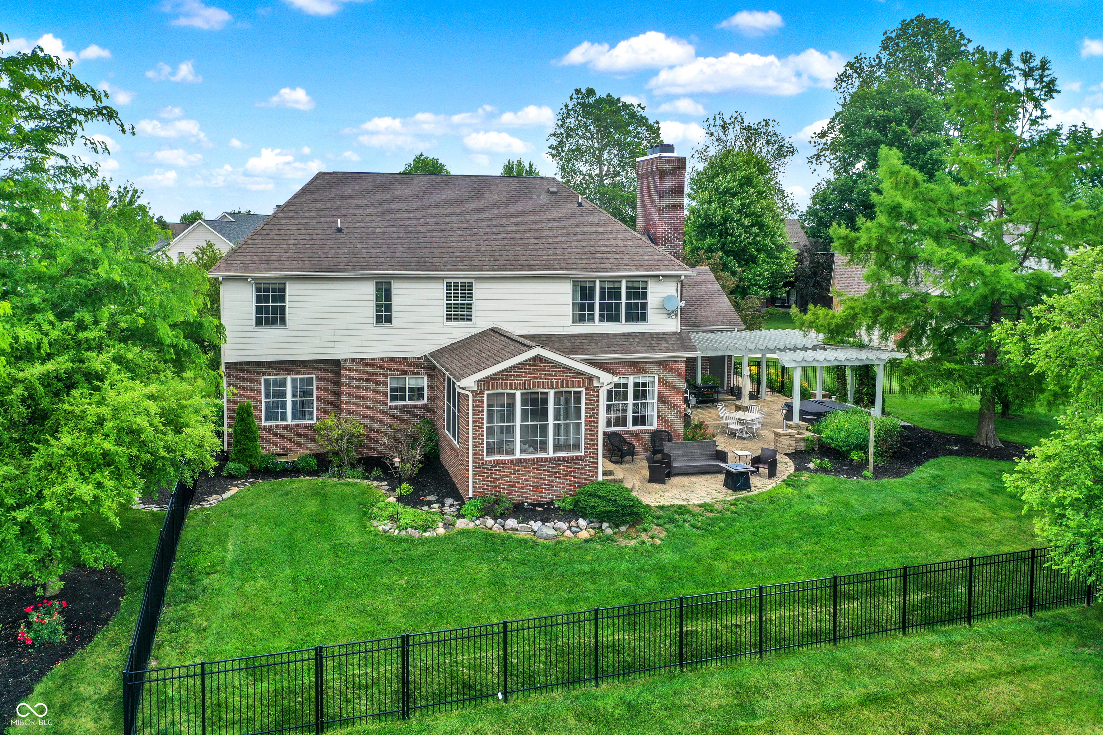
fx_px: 858
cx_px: 552
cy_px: 368
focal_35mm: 28
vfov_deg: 46.4
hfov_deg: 65.5
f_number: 4.5
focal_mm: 10.26
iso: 100
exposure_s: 1/200
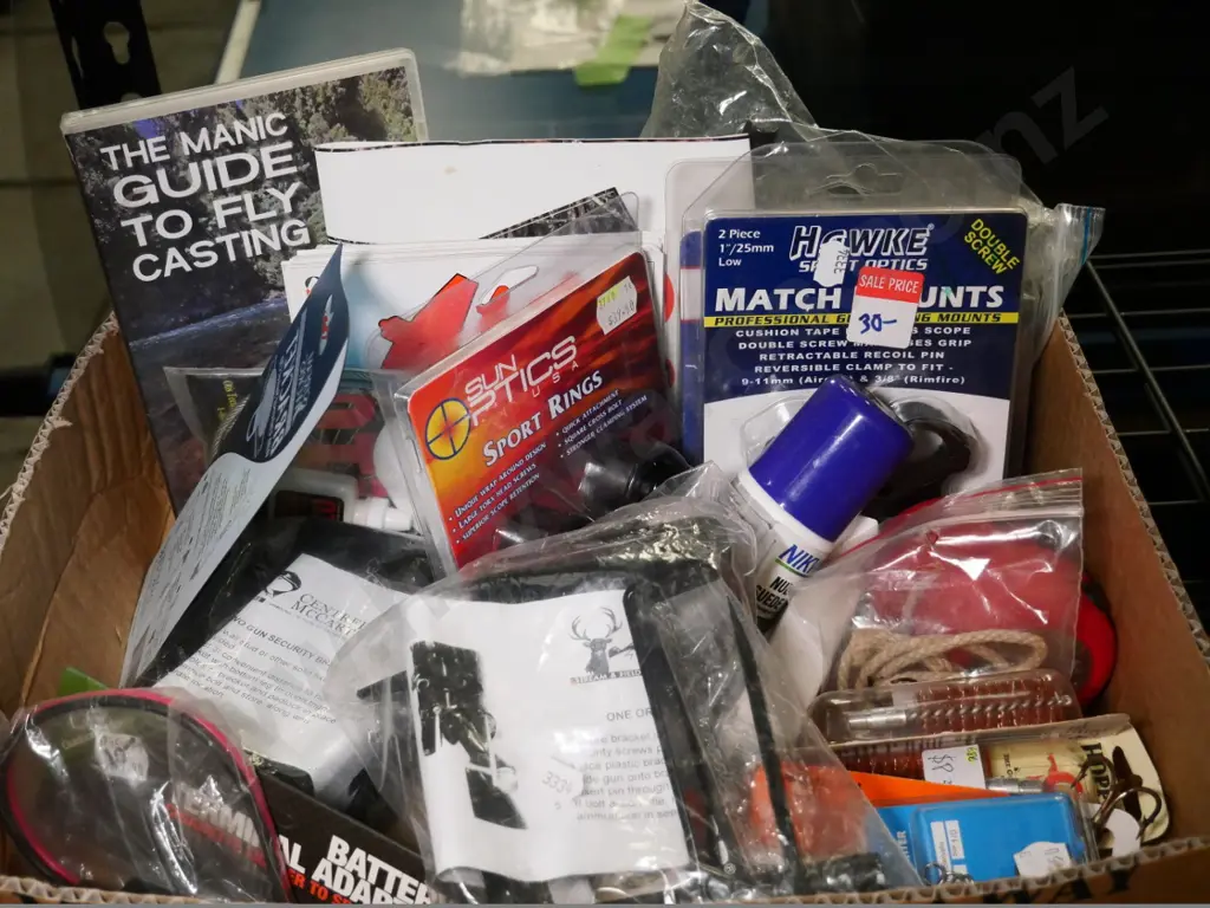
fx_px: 1398
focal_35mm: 40
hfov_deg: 46.8
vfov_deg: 36.0
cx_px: 605
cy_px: 454
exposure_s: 1/500
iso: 3200
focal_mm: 20
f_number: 4.5
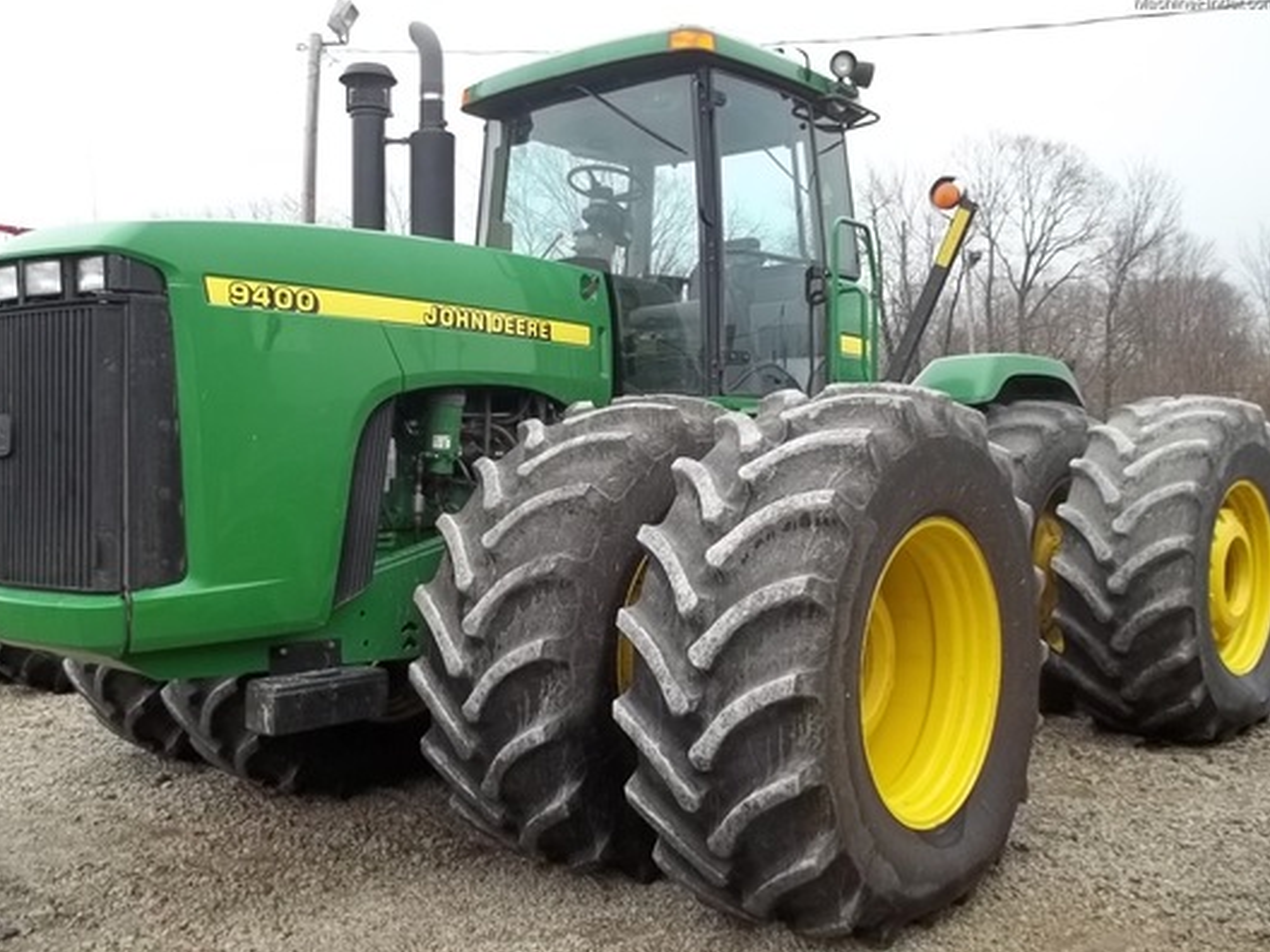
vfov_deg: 41.8
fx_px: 1247
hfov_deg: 54.0
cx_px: 623
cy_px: 476
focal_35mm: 34
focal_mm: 5.9
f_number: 3.3
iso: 64
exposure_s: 1/80
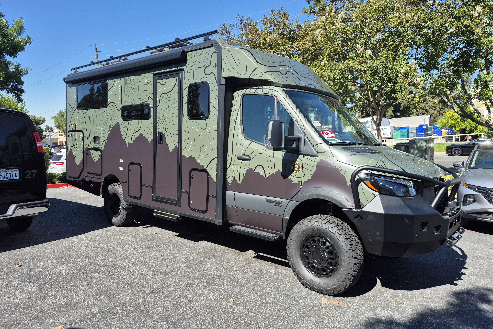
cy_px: 161
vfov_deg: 53.1
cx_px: 247
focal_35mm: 24
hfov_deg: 73.7
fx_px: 329
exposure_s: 1/970
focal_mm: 5.4
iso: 25
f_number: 1.8
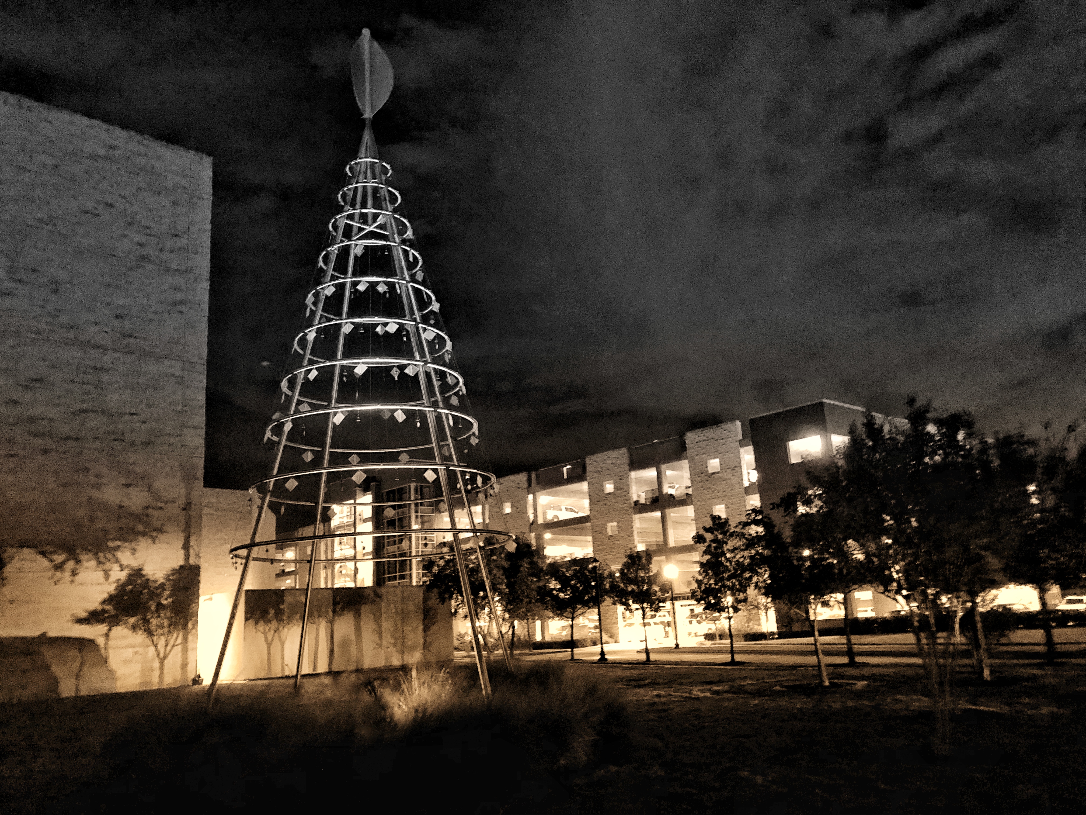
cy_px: 408
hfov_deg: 61.7
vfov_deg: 48.2
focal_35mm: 29
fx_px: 910
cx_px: 543
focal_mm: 3.99
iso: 320
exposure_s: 1/4
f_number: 1.8
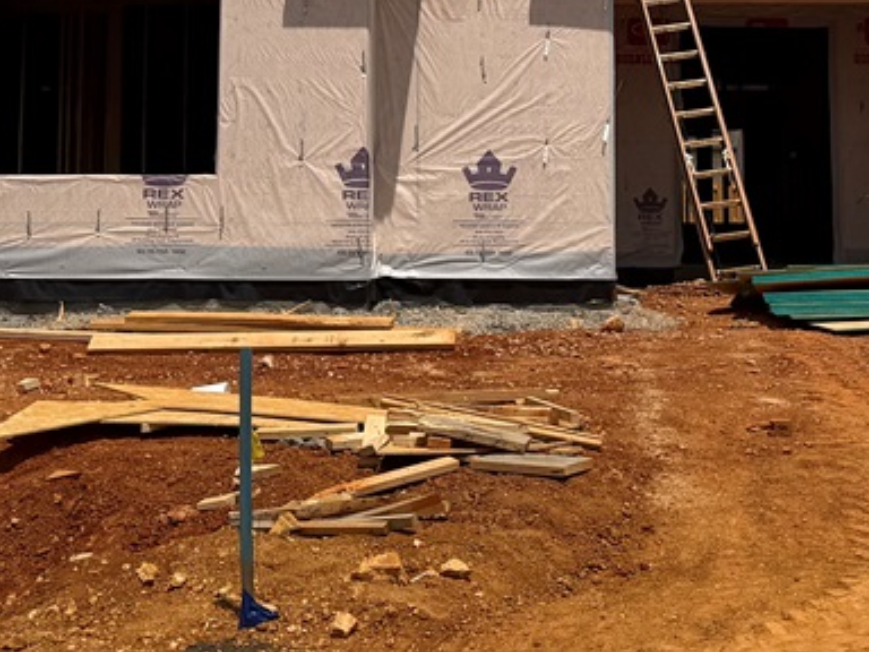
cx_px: 600
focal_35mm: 64
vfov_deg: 21.5
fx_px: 1607
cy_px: -104
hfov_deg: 30.0
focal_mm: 6.76
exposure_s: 1/11905
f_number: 1.78
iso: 80
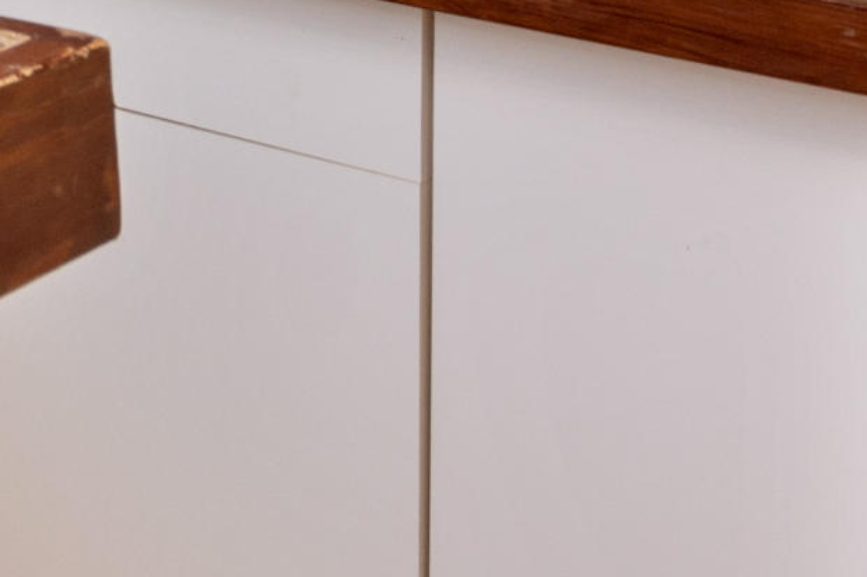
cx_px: -710
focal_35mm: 94
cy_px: -619
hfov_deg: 17.4
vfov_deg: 12.5
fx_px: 2273
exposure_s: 1/3
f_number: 8
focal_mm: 13
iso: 200
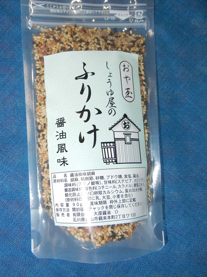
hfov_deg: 41.7
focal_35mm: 34
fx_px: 271
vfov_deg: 53.9
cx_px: 90
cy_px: 124
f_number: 3.5
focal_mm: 5.4
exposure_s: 1/30
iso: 200
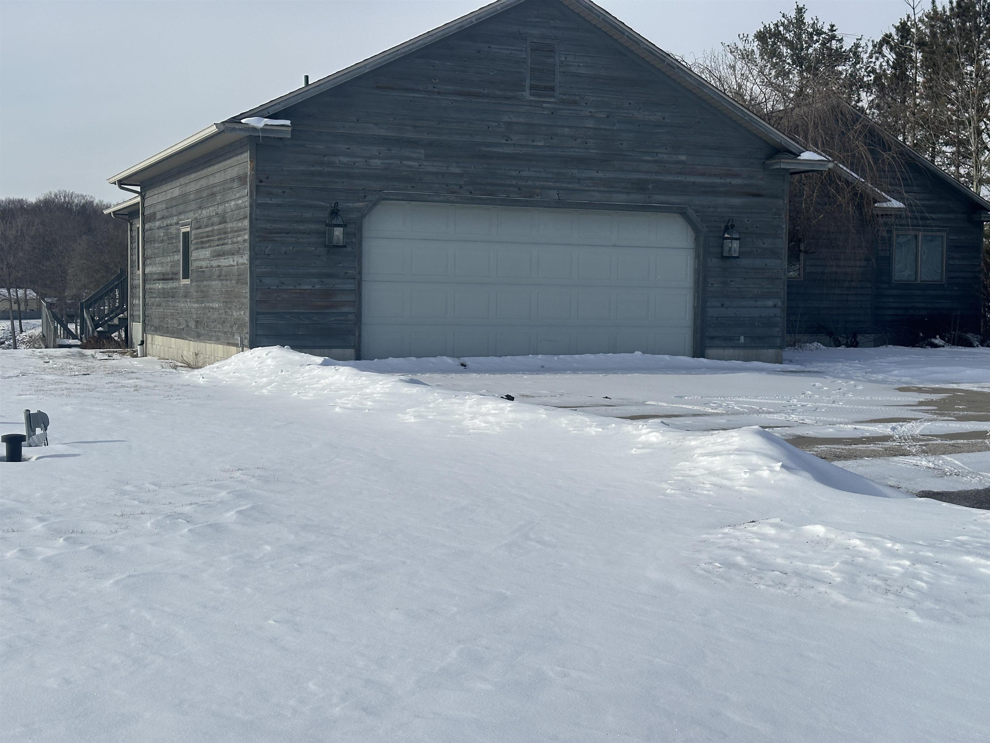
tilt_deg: -2.2
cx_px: 495
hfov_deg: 39.7
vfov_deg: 30.3
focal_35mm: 48
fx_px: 1373
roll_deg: -1.1
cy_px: 372
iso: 64
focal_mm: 6.86
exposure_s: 1/7634
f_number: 1.78
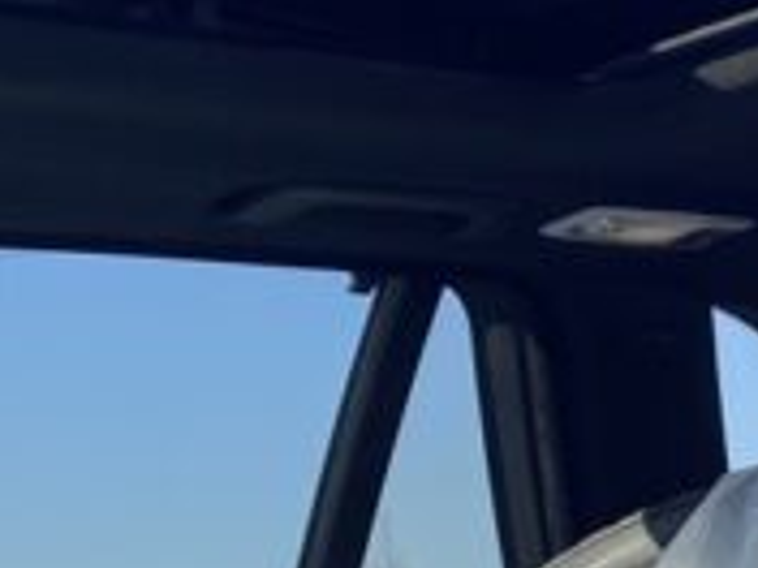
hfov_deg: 13.0
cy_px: 1024
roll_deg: +4.3
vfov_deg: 9.4
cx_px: 676
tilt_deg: -5.7
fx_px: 3307
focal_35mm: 151
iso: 32
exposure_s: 1/220
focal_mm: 4.25
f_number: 1.8
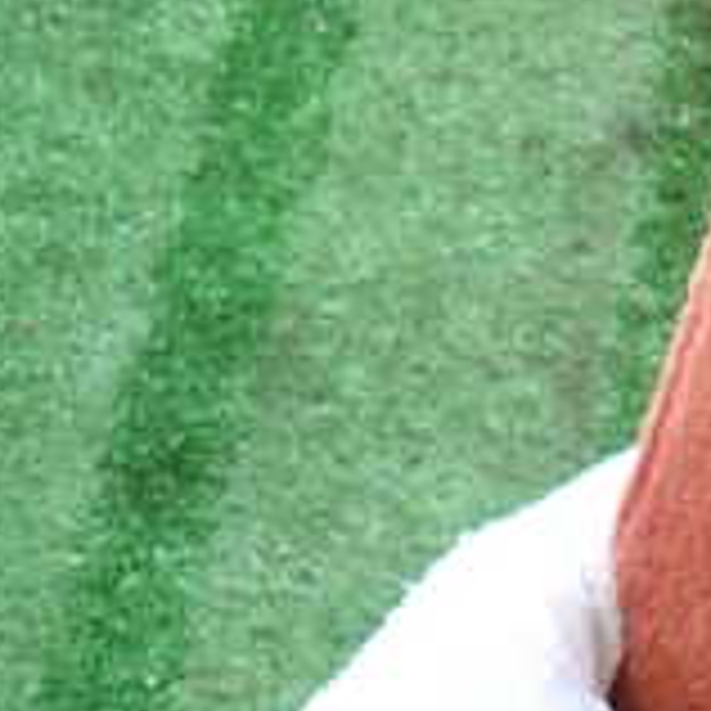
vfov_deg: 20.5
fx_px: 1952
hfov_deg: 17.2
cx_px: 1246
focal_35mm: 84
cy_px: 216
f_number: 2
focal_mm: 4.5
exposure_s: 1/60
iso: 125
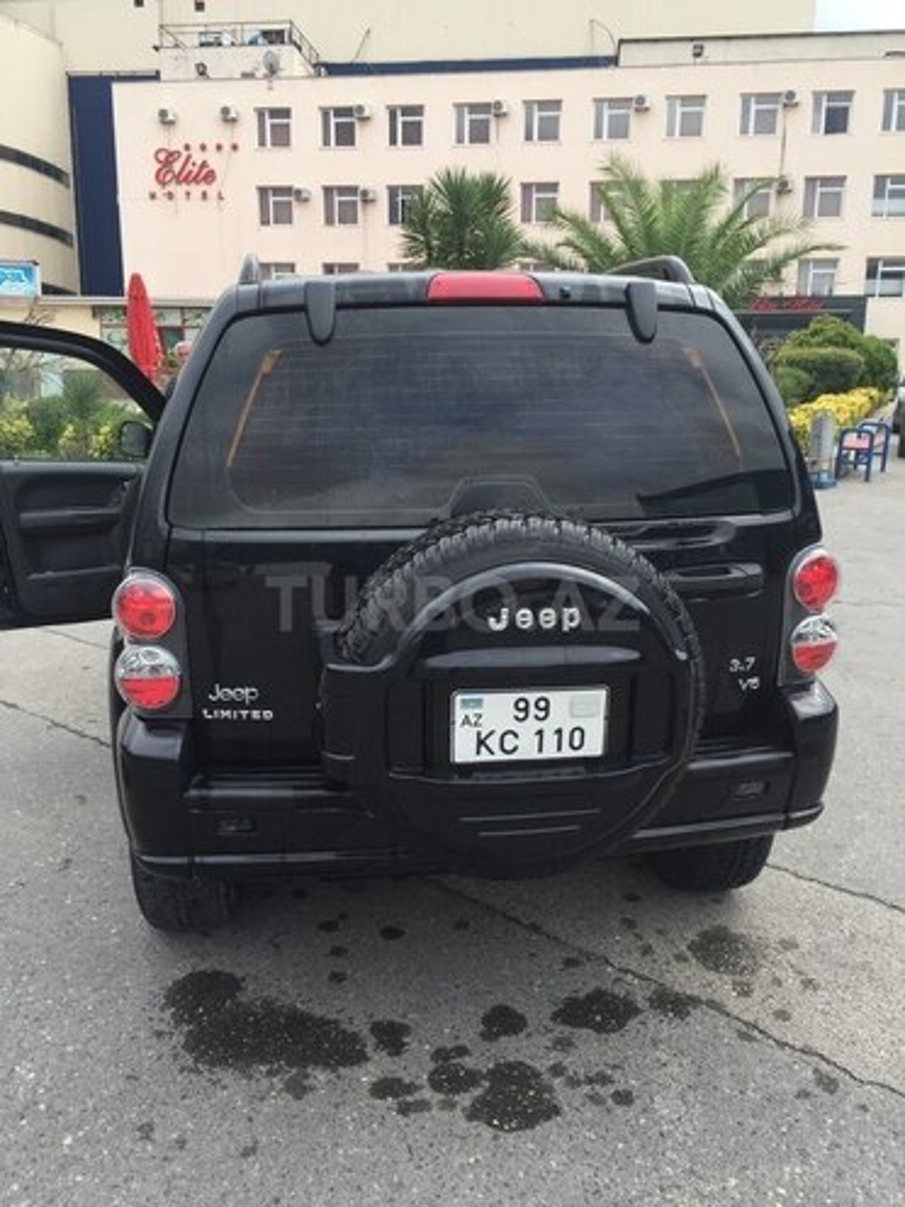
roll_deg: -1.0
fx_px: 1011
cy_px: 604
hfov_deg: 48.2
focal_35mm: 29
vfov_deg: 61.7
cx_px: 452
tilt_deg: -12.5
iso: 32
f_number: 2.2
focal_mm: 4.15
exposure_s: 1/746
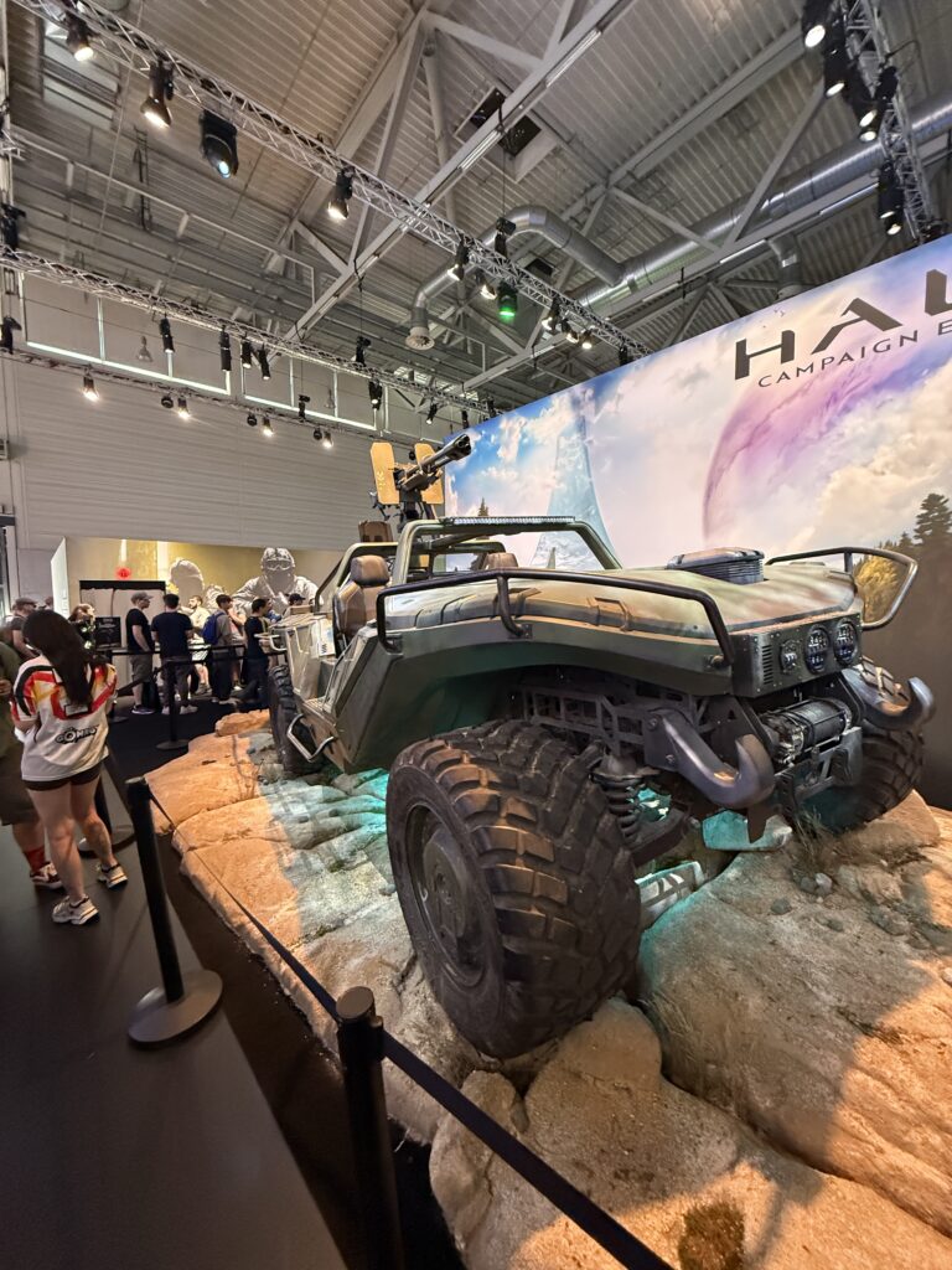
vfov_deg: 102.1
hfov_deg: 85.7
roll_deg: +0.7
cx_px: 476
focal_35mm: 14
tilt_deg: -2.6
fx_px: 513
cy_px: 635
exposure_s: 1/60
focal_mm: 2.22
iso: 800
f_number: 2.2
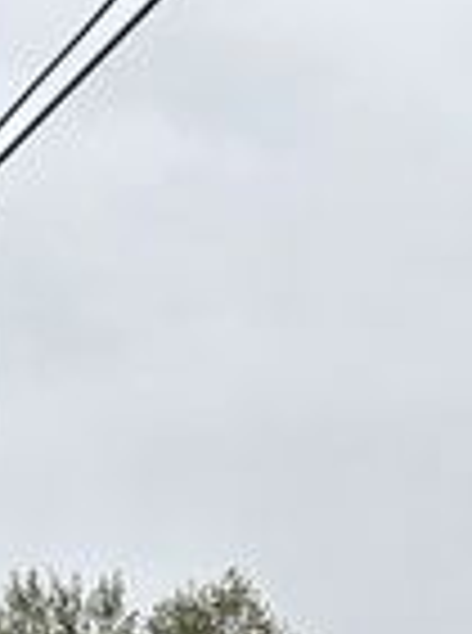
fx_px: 2703
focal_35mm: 148
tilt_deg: -3.7
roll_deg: +0.7
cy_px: 1695
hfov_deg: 9.8
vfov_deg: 10.7
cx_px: -81
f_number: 1.5
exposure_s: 1/458
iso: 50
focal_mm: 5.7
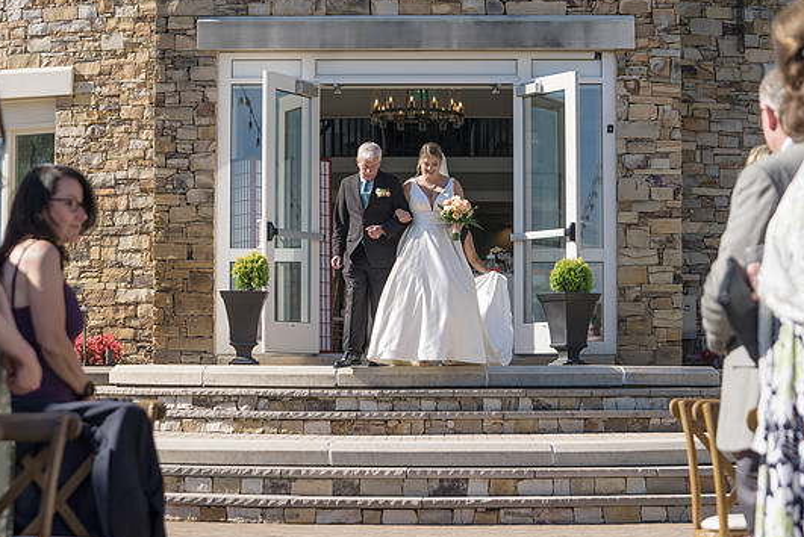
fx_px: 1989
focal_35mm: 89
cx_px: 383
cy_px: 265
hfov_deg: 22.8
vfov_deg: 15.4
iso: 100
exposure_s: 1/800
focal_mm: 70
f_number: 4
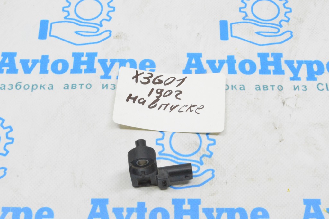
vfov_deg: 21.5
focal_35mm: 63
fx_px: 575
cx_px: 164
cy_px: 110
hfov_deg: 31.9
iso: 6400
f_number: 20
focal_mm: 42
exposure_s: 1/15
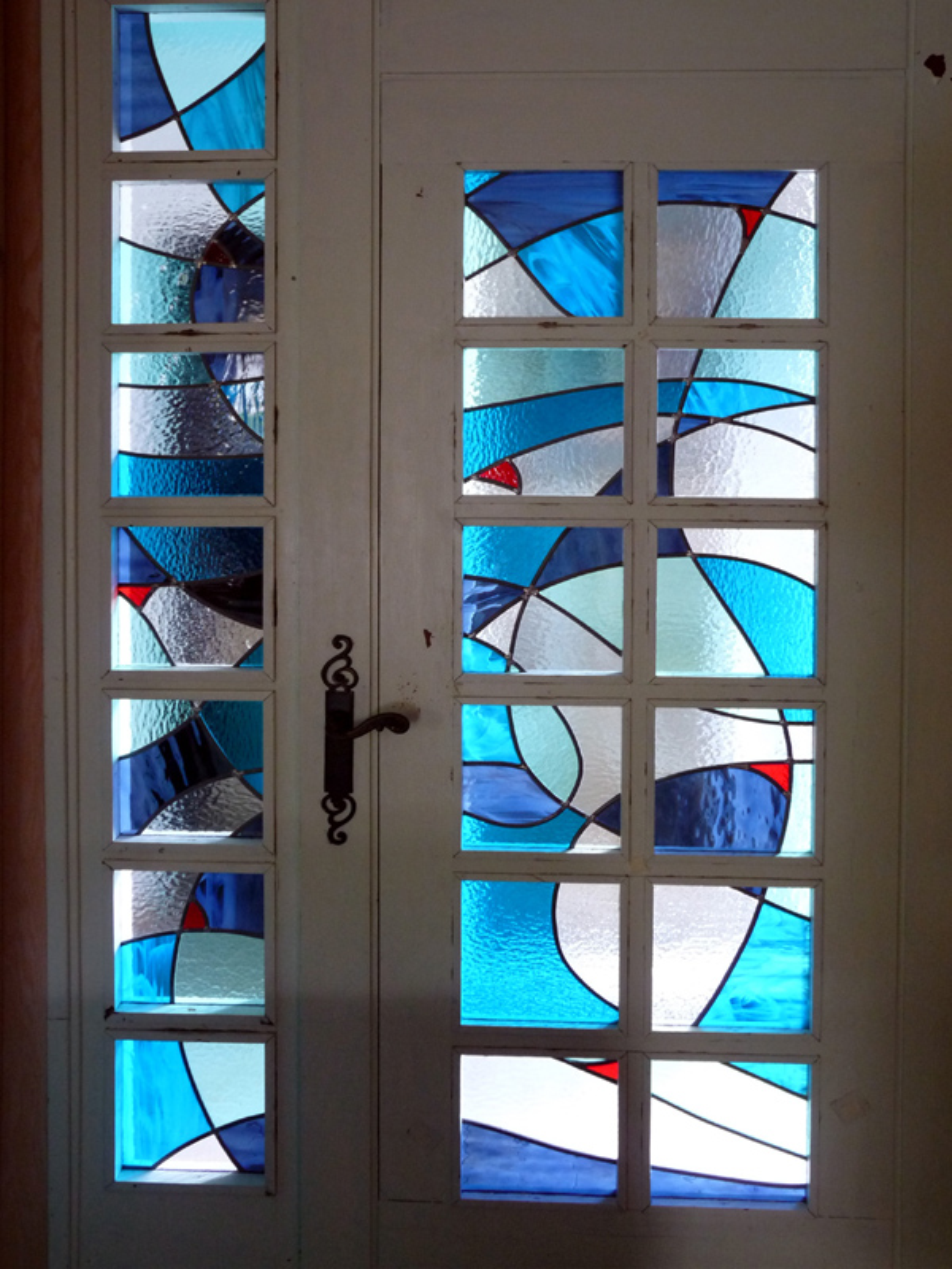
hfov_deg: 39.7
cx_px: 476
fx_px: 1320
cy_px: 634
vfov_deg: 51.4
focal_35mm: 36
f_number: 3
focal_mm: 6.4
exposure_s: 1/30
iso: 320
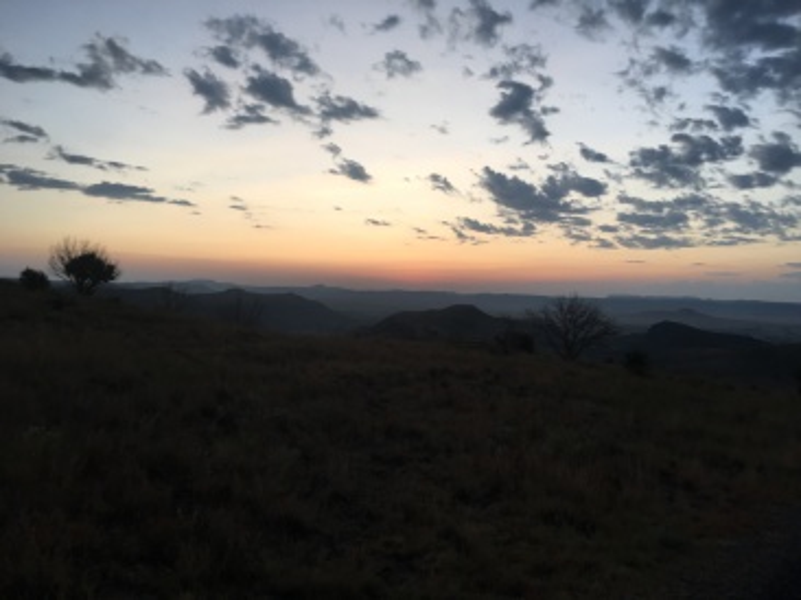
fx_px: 671
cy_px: 300
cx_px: 400
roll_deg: -0.2
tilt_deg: -2.3
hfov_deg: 61.7
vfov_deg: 48.2
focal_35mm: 29
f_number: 2.2
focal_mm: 4.15
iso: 40
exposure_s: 1/120
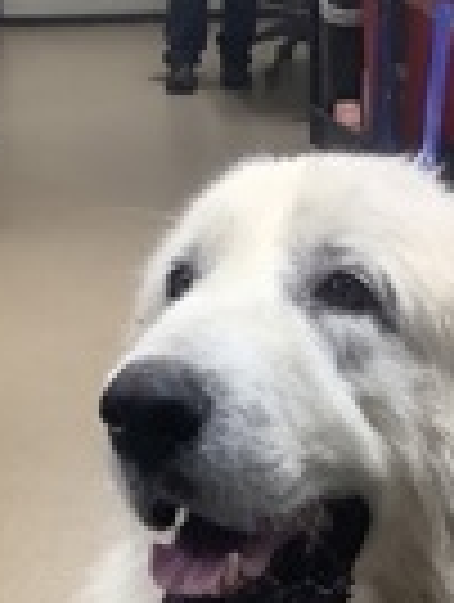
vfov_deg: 18.7
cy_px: 792
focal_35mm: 97
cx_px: 173
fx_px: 1691
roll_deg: +0.8
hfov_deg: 15.3
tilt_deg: -31.1
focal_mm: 3.3
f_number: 2.4
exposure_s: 1/50
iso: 100
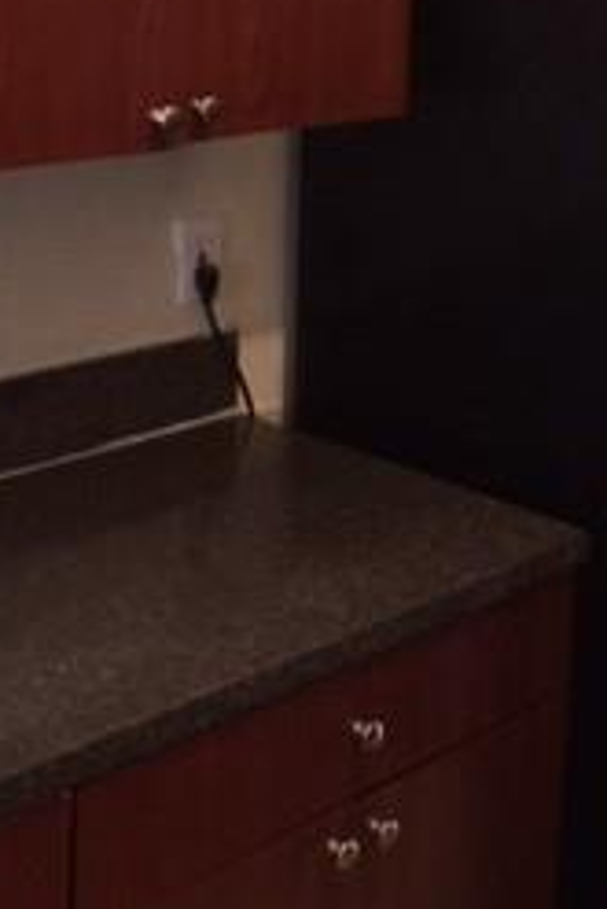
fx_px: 1970
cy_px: 180
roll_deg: -4.5
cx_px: 725
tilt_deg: -9.9
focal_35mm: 78
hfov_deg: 16.8
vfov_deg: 25.5
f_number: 2.2
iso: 125
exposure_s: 1/30
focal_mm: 4.15
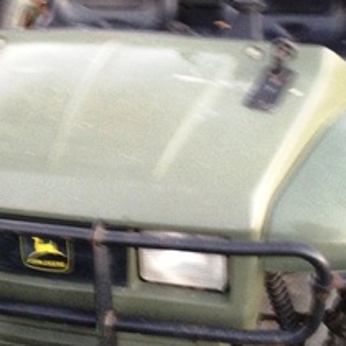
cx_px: 158
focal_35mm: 80
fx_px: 905
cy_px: 119
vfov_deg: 21.6
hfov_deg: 21.6
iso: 250
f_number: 2.4
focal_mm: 4.28
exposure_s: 1/20
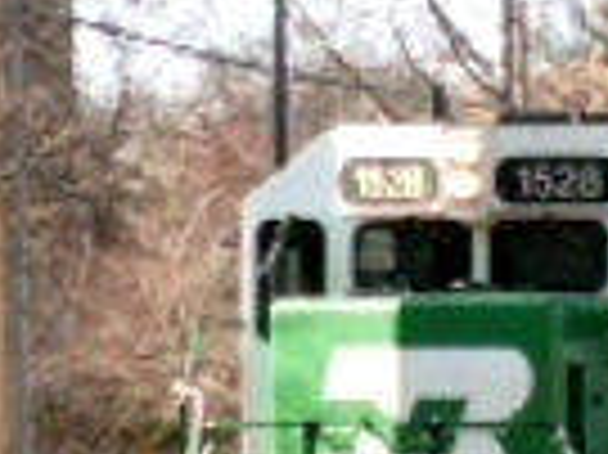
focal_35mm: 544
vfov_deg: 2.7
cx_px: 563
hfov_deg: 3.6
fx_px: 9546
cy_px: 512
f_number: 4.5
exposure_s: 1/250
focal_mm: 15.43
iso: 50
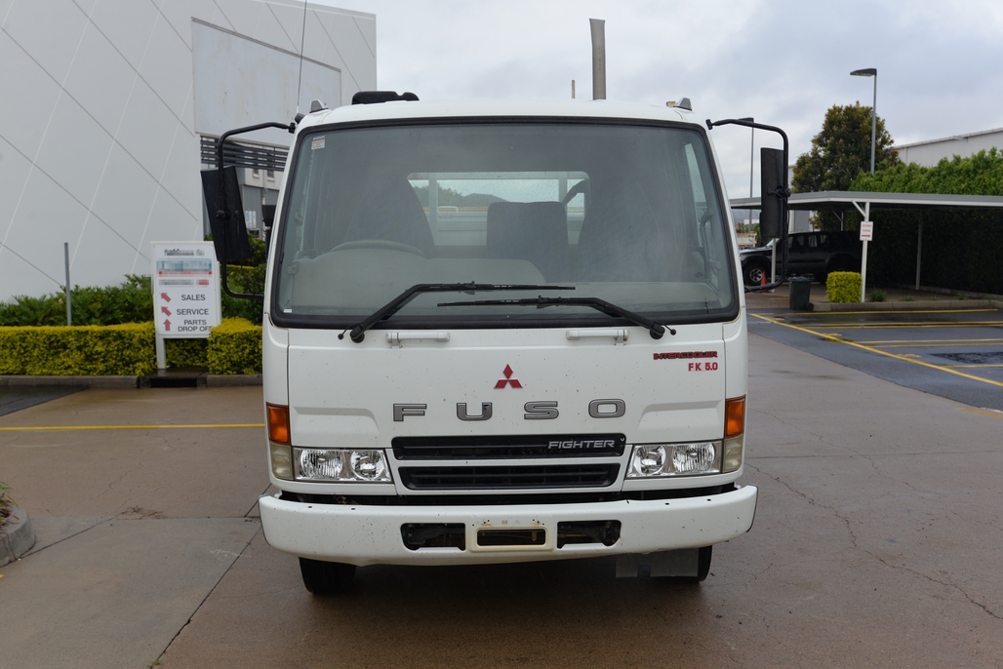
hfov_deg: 54.4
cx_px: 502
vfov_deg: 37.9
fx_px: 975
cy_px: 334
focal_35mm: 35
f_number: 8
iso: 160
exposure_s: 1/250
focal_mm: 35
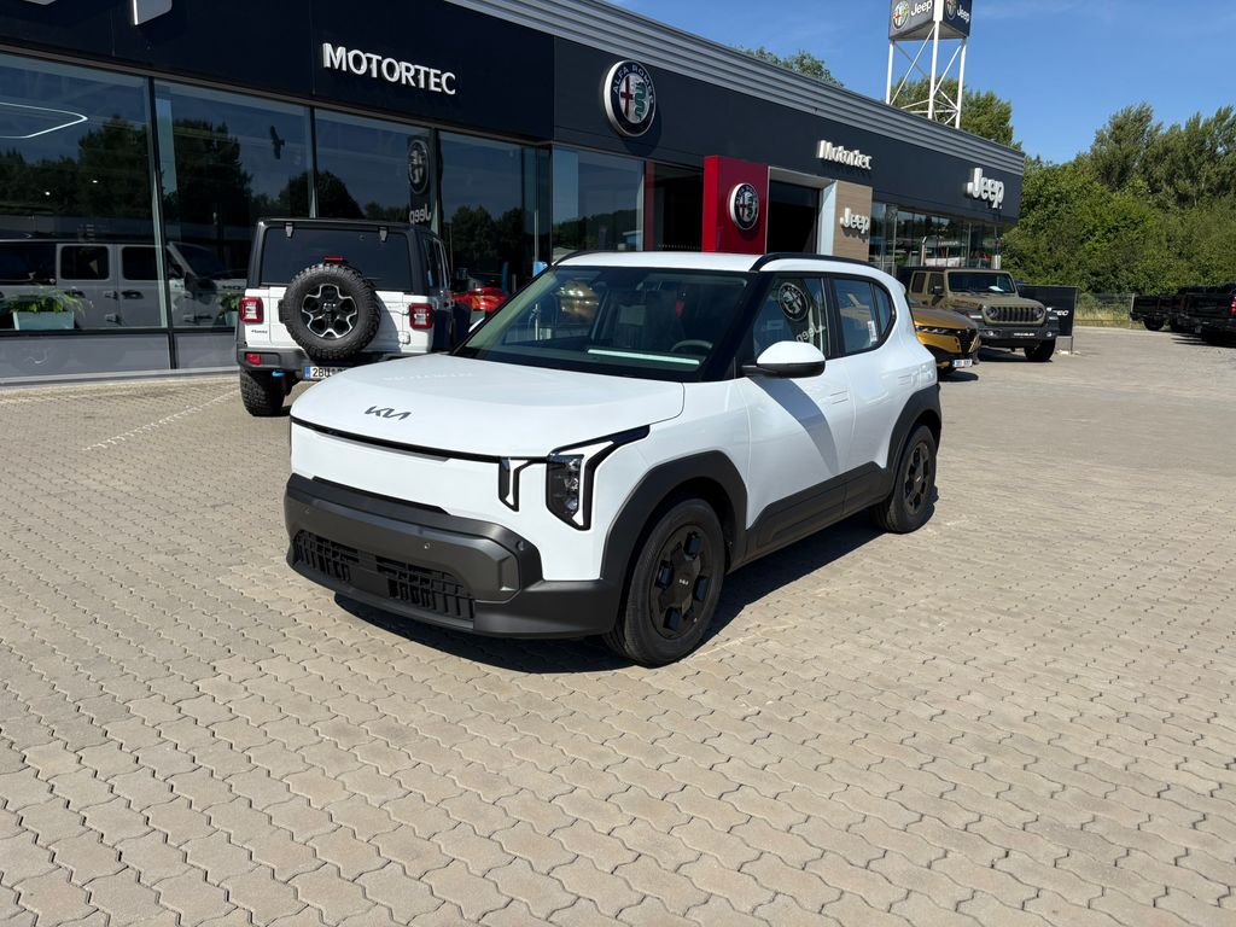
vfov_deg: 53.1
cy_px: 464
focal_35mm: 26
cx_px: 618
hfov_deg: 67.3
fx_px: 928
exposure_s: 1/5348
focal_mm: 5.96
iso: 50
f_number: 1.6
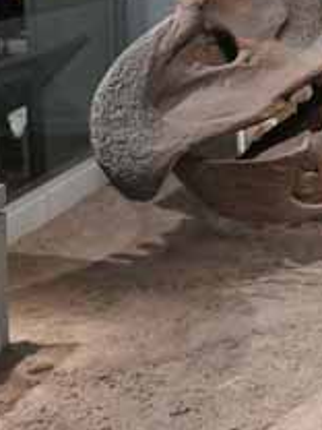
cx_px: 615
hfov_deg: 14.3
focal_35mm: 89
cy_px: -6
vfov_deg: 21.2
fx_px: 1104
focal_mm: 24
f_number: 4
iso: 720
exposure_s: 1/25
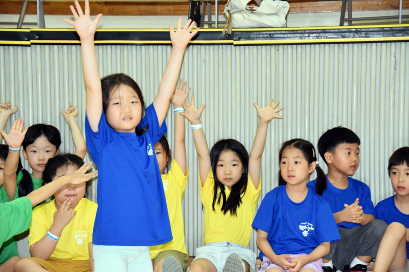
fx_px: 1108
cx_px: 204
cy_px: 136
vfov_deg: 14.0
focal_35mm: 98
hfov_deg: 20.9
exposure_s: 1/60
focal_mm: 65
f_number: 5.3
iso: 800
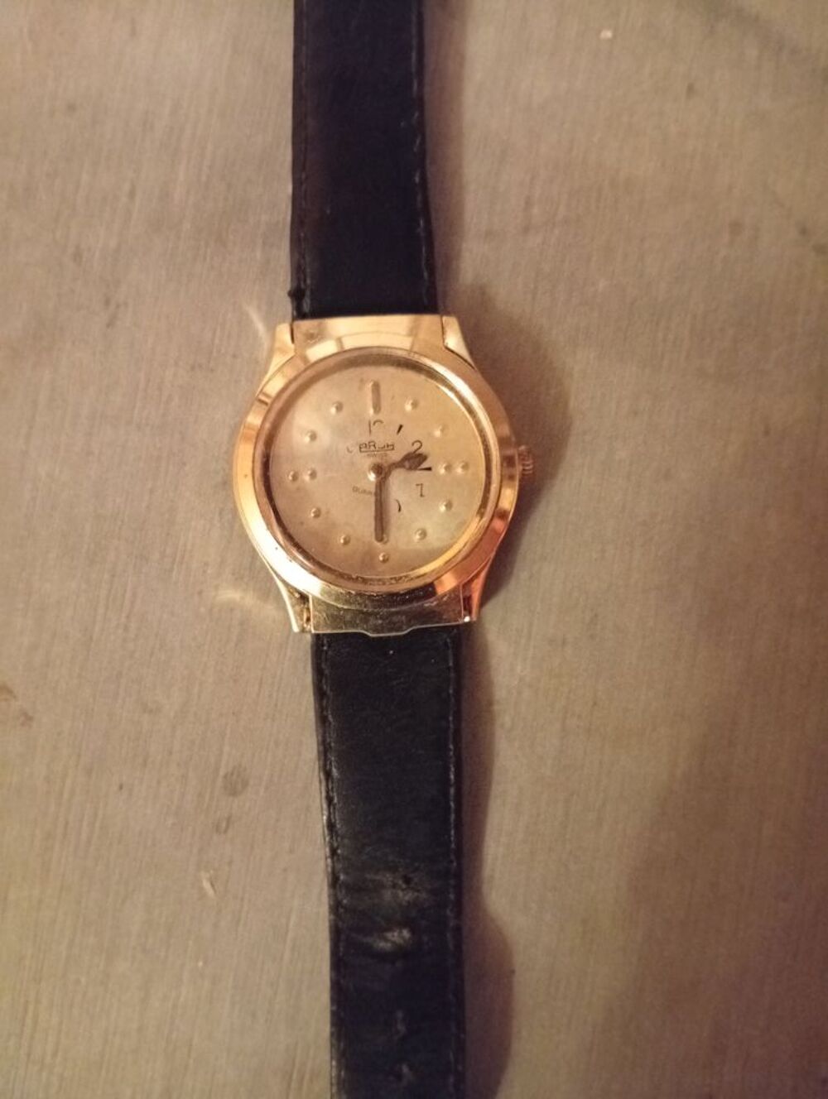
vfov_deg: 65.2
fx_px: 859
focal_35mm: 27
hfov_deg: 51.5
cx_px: 414
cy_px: 550
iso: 4537
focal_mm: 3.84
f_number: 1.8
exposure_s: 1/14.3
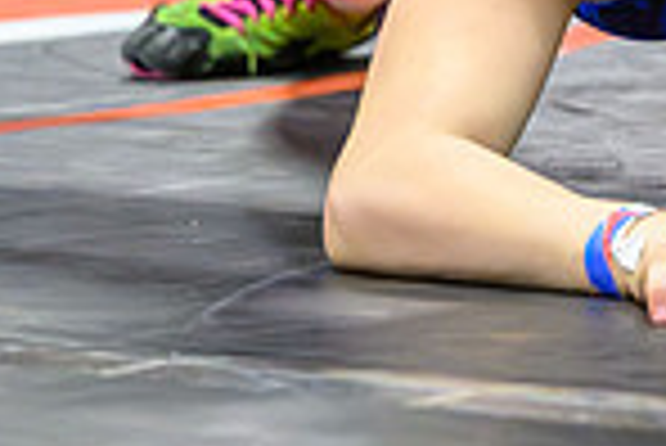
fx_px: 9981
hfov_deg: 3.8
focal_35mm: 539
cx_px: 749
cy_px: -446
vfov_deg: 2.5
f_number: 3.2
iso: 20000
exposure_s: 1/640
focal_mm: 105
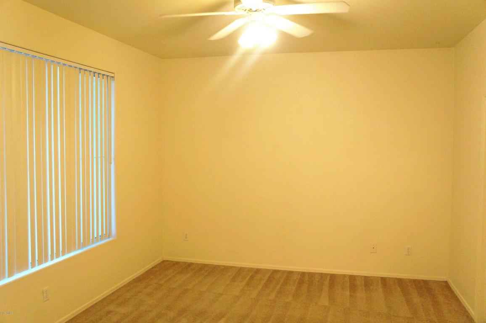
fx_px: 405
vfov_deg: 43.5
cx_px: 243
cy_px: 162
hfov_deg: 62.0
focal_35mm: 30
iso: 2000
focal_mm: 20
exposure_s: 1/160
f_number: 4
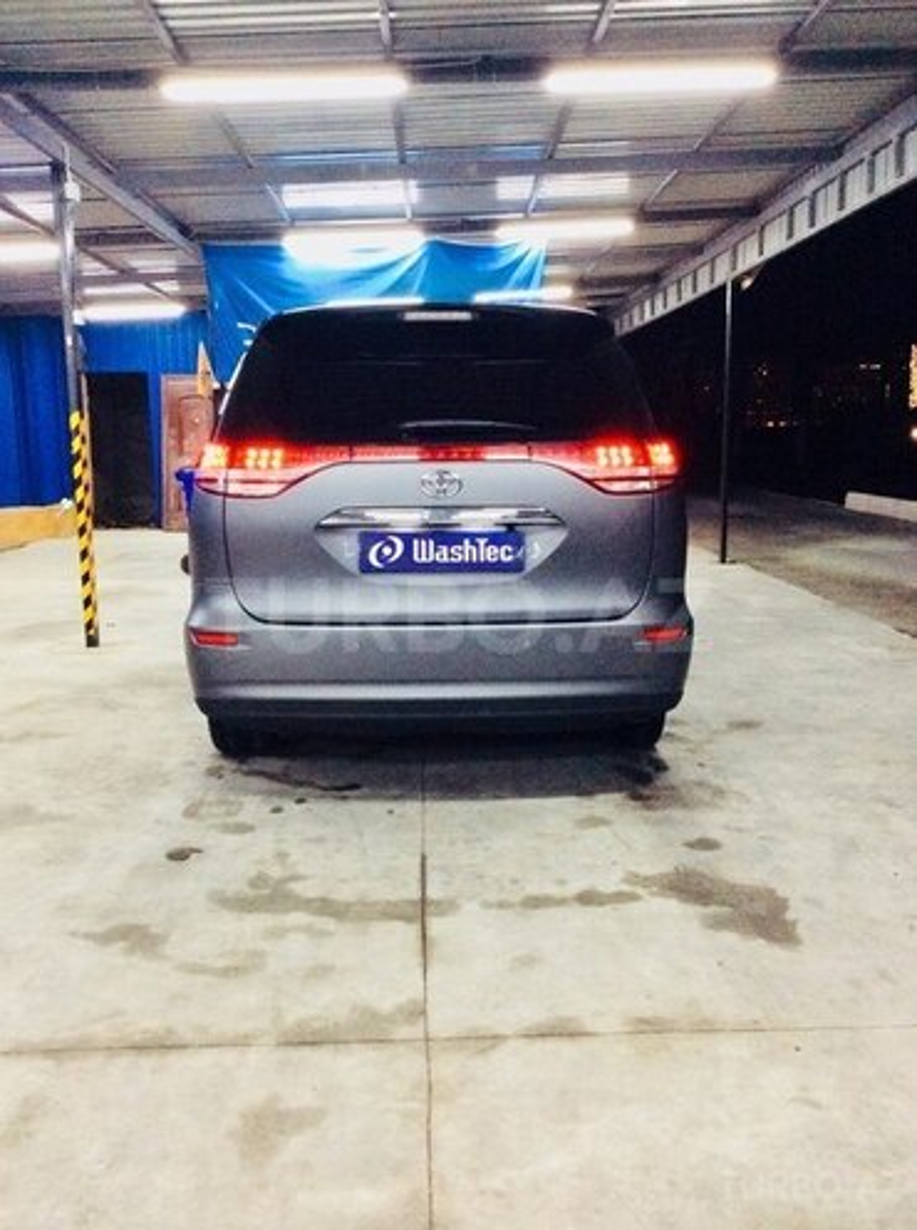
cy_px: 615
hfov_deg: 44.0
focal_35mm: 32
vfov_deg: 56.9
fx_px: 1134
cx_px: 458
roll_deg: +1.4
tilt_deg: -8.5
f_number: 2.4
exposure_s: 1/25
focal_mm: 3.3
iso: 160
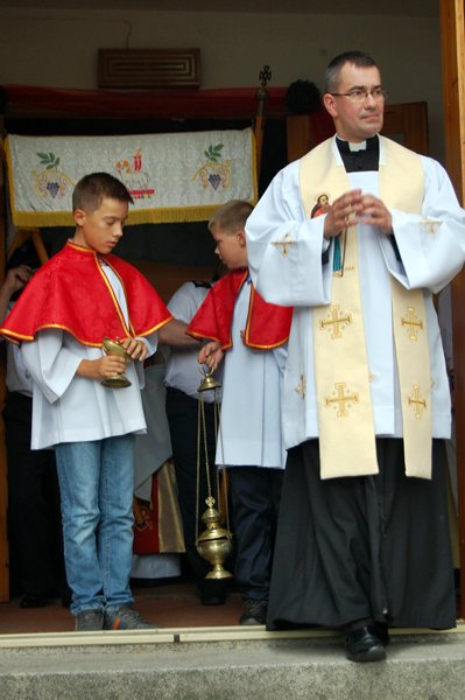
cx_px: 232
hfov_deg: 18.9
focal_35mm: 72
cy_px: 350
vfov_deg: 28.1
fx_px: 1397
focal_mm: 48
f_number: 5.6
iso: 320
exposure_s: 1/125
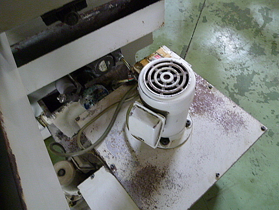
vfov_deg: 54.9
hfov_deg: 69.4
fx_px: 201
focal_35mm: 25
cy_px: 105
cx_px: 140
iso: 400
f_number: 2.8
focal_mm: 4.5
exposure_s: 1/6
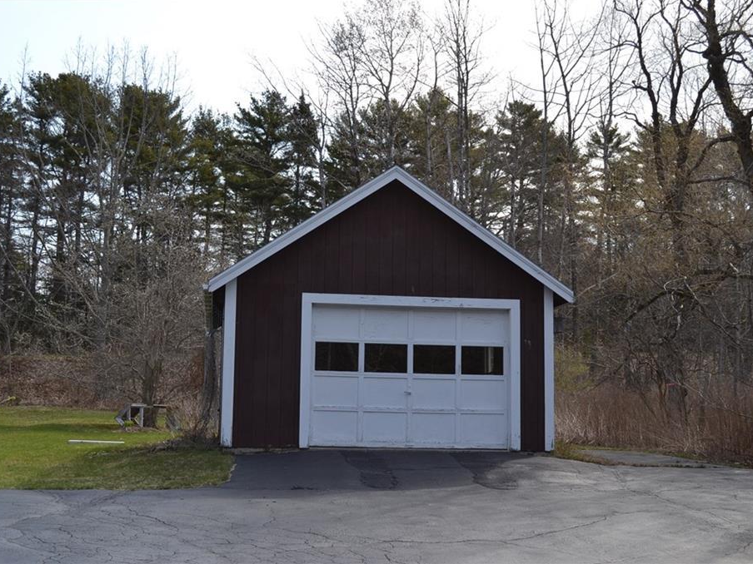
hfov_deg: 38.9
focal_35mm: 49
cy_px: 281
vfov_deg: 29.7
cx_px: 364
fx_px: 1066
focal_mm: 30
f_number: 7.1
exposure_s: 1/200
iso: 100
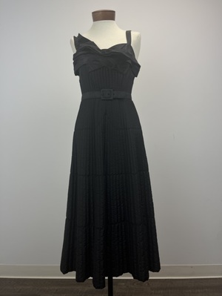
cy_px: 148
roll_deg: +1.2
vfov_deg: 67.3
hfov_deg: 53.1
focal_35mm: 26
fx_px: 222
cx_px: 111
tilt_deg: -0.1
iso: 50
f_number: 1.6
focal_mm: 5.1
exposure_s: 1/437
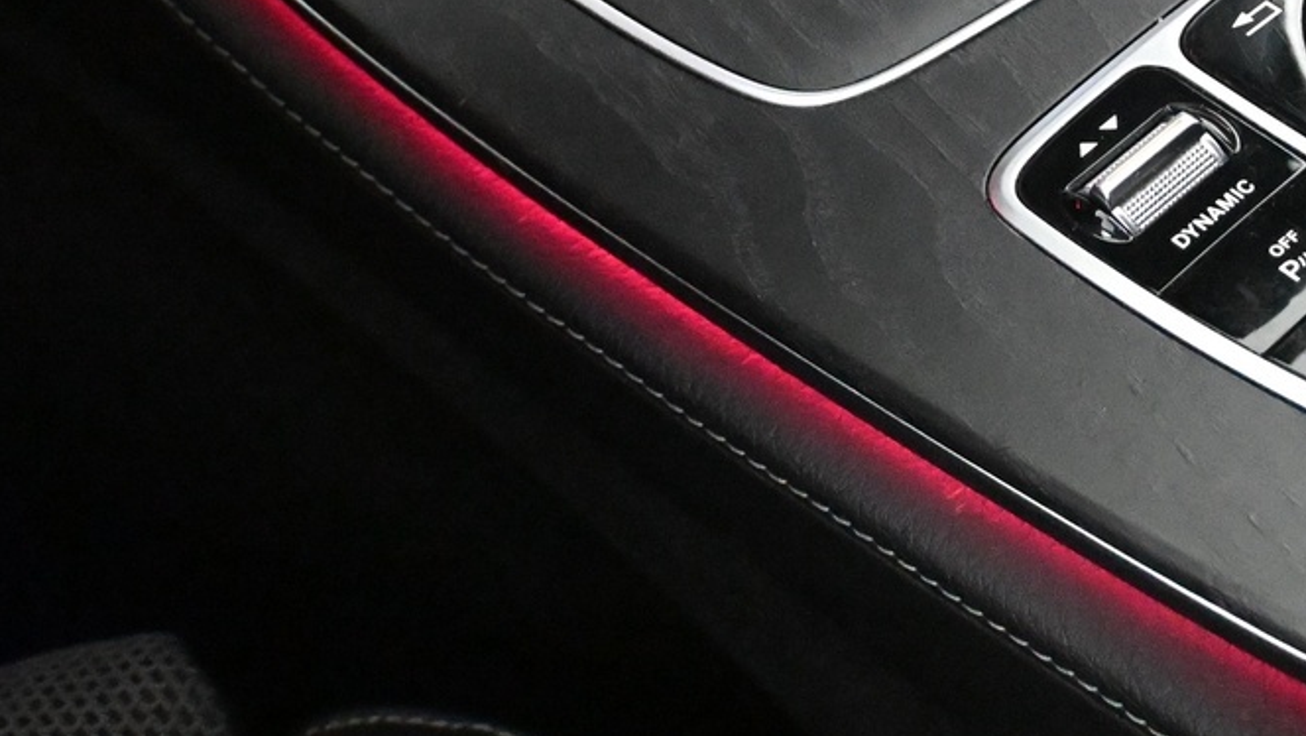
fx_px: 3253
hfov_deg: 22.2
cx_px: 1180
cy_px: -94
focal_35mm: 94
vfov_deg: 12.7
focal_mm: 24.5
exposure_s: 1/60
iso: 12800
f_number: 4.2
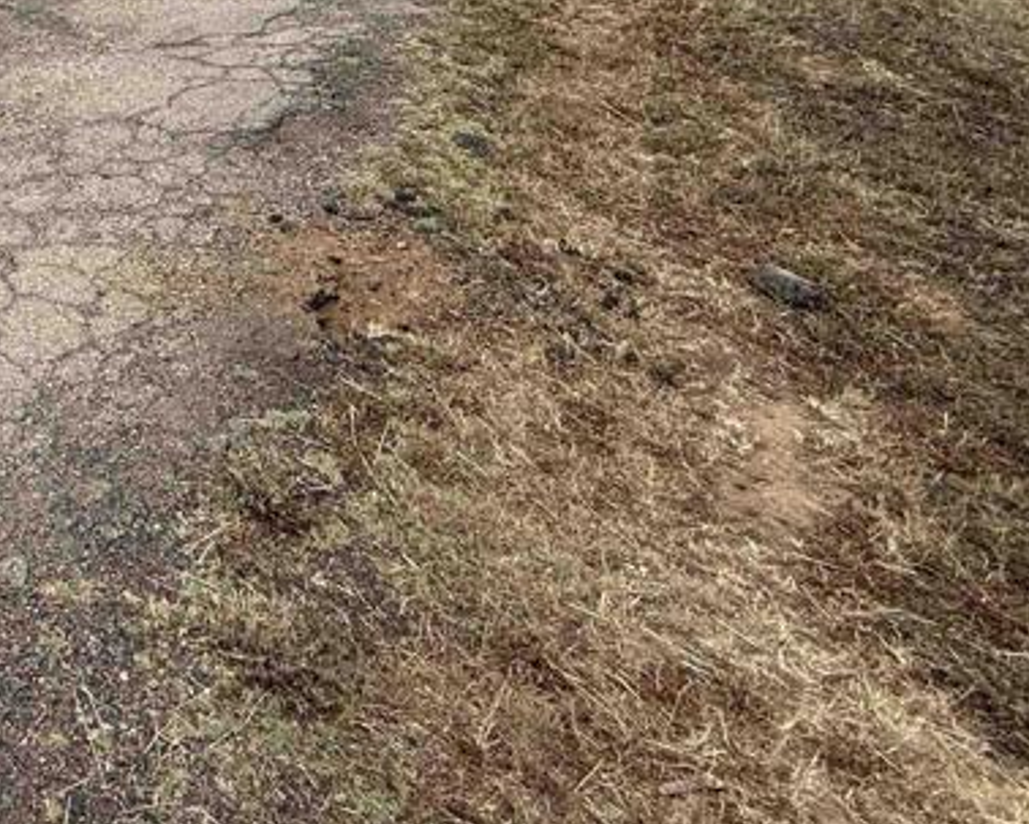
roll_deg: +6.6
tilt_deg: -14.3
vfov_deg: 33.9
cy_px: -117
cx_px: -229
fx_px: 1128
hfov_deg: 36.7
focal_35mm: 37
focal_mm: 2.22
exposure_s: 1/1572
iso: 50
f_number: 2.2
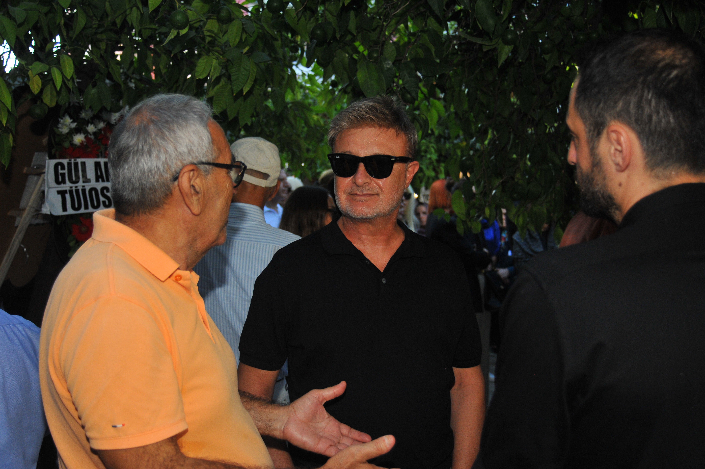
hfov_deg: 48.5
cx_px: 352
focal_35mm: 40
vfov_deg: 33.4
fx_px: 783
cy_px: 234
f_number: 5
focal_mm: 40
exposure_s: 1/2500
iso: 2000
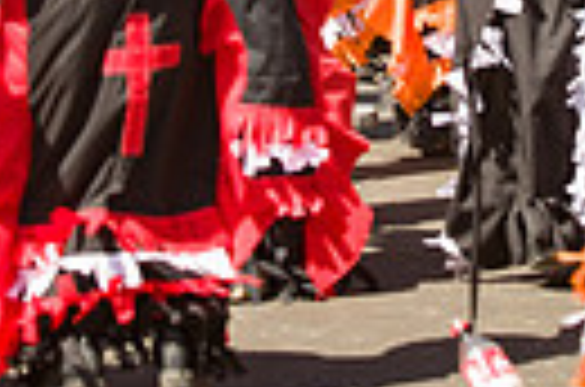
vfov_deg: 4.3
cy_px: -198
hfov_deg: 6.6
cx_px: 338
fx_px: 5074
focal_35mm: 313
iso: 100
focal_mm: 70
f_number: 6.3
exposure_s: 1/160
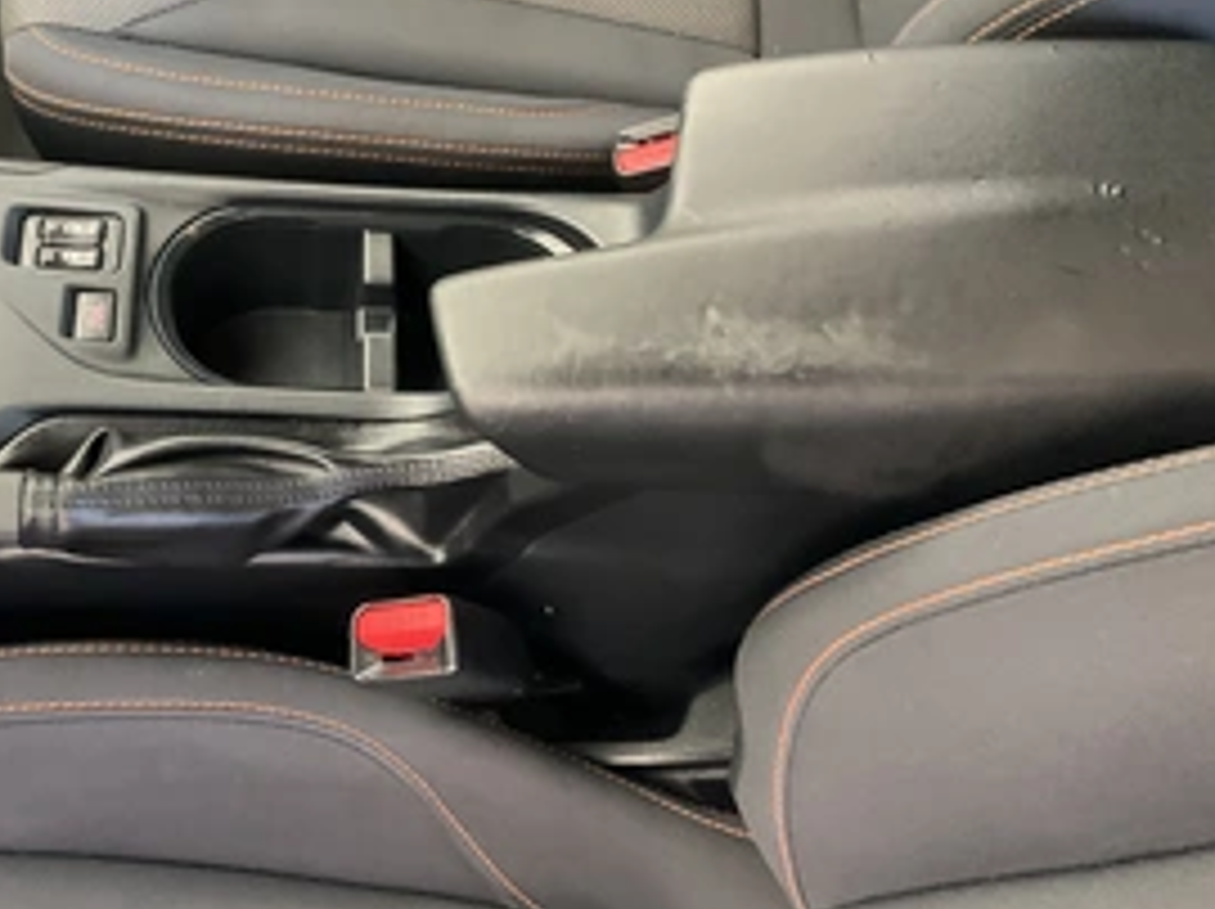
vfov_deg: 33.3
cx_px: 338
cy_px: 324
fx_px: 1508
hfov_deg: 42.8
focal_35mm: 43
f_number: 1.8
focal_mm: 3
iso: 320
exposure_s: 1/35
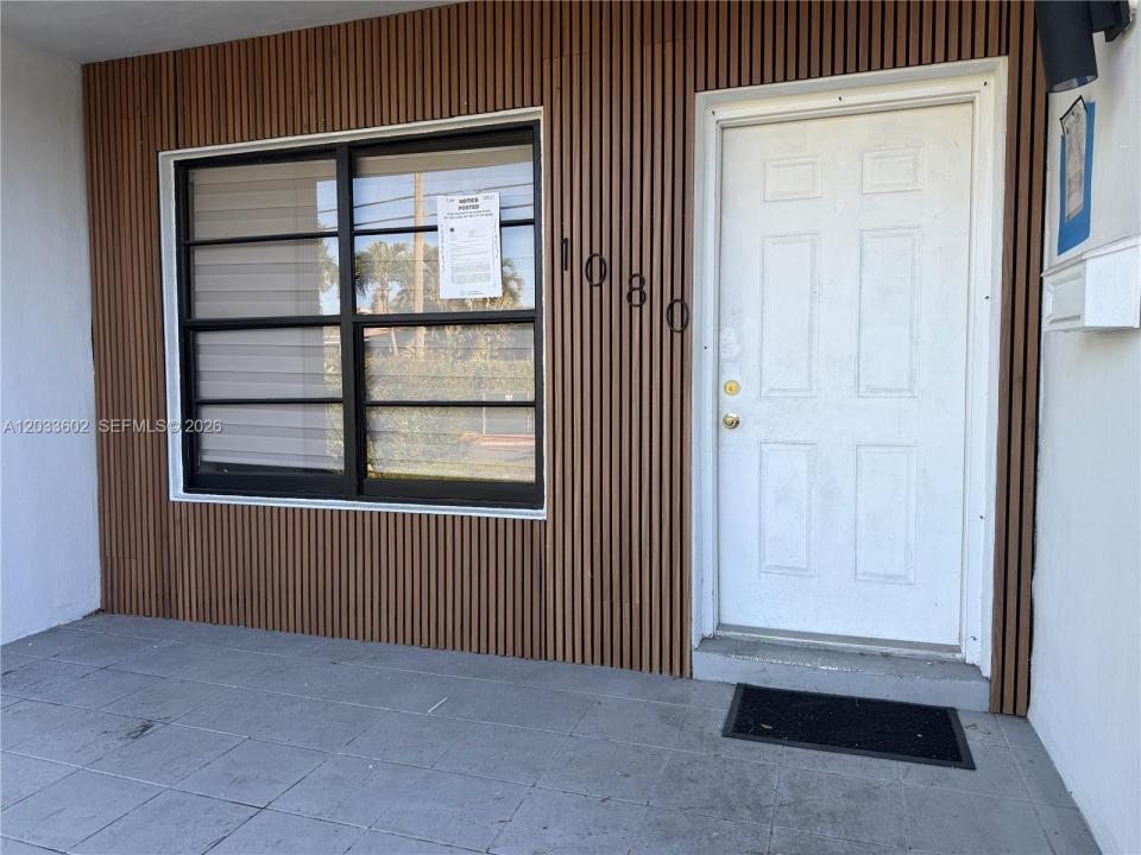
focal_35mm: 24
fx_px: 791
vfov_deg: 56.8
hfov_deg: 71.6
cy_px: 428
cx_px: 570
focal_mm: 6.76
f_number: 1.78
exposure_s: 1/385
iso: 80
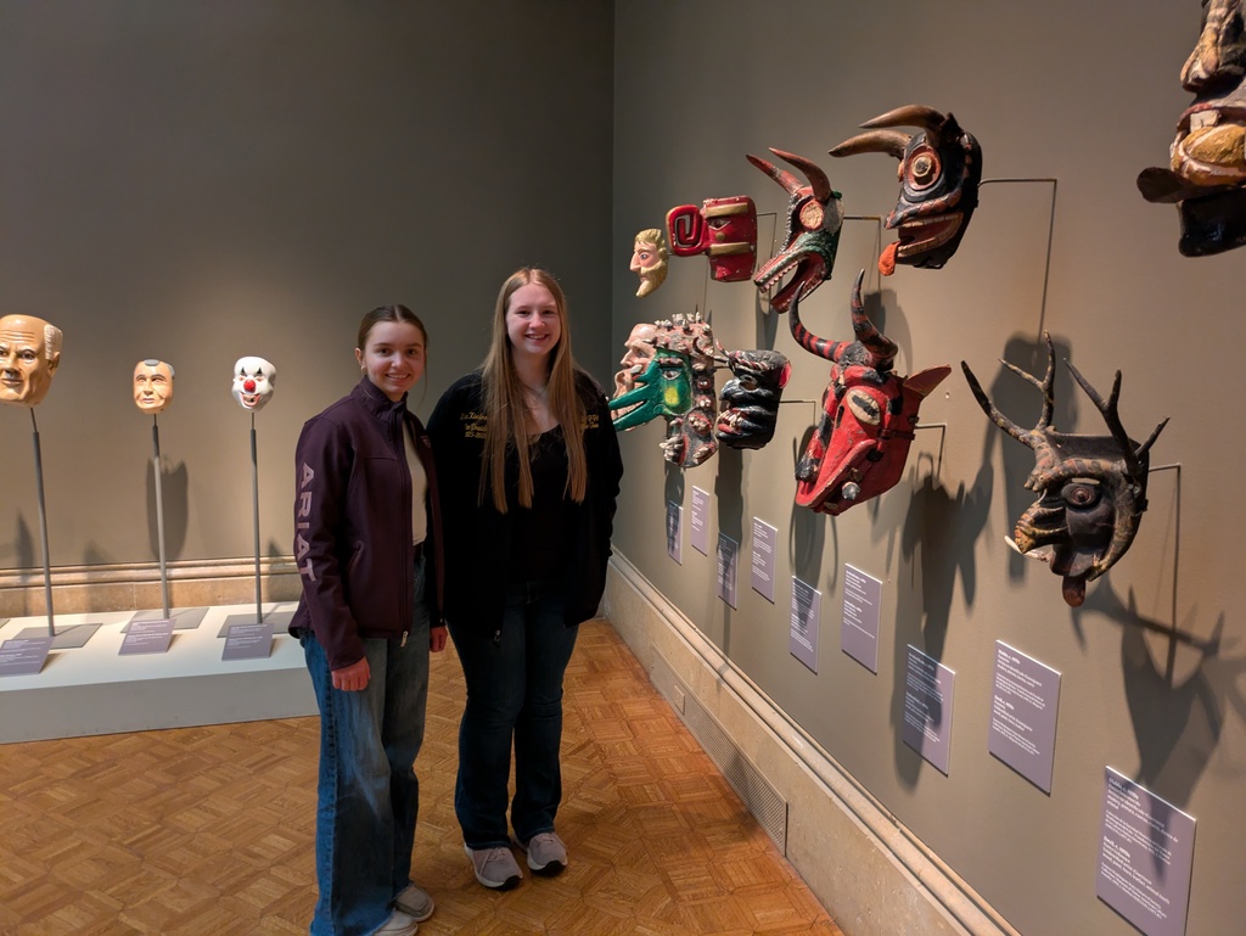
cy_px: 468
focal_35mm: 25
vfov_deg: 54.9
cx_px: 623
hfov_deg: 69.4
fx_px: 900
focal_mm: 5.43
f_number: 1.89
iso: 364
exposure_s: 1/30
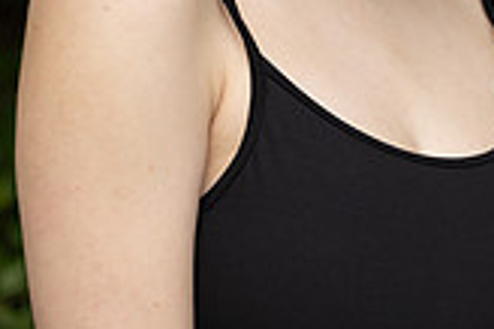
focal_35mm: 234
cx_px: 274
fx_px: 3208
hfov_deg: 8.8
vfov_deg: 5.8
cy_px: -192
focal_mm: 66
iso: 200
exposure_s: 1/400
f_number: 3.2
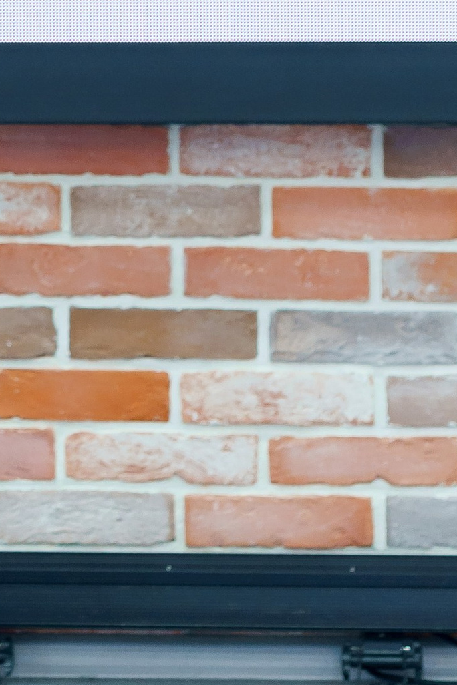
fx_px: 6055
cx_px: -347
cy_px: -168
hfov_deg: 4.3
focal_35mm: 318
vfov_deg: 6.4
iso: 1000
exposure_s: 1/125
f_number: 4
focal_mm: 85
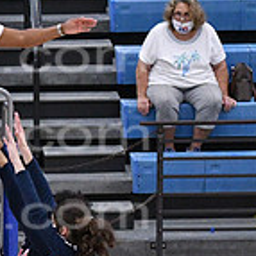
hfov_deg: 3.7
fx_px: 3907
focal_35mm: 467
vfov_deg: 3.7
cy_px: 334
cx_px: -251
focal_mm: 90
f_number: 3.2
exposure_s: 1/1000
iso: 6400
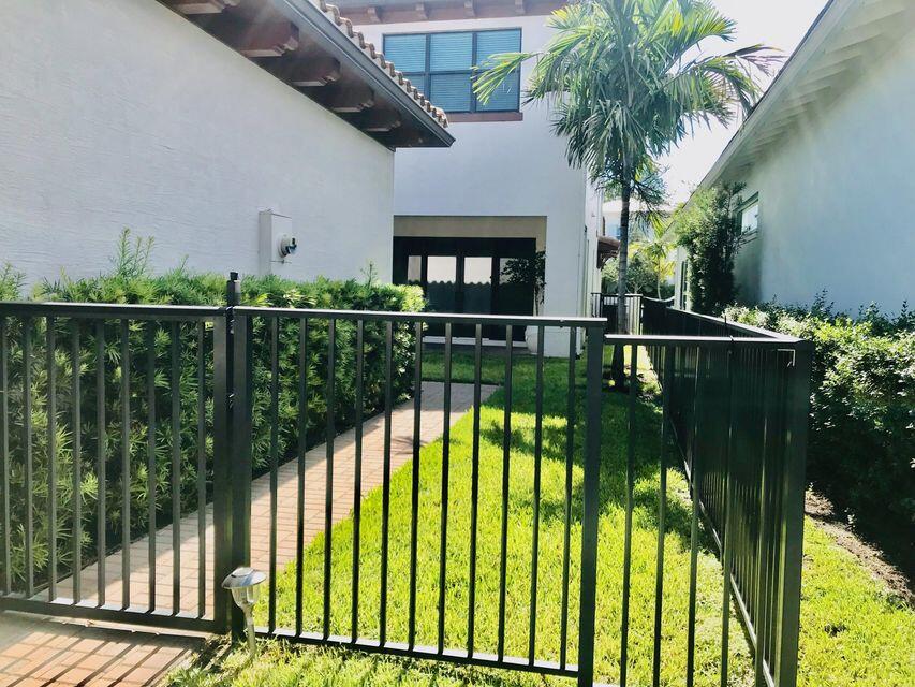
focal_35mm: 28
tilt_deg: -2.5
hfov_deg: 63.4
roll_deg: -1.1
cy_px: 344
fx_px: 740
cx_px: 458
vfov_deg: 49.8
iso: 20
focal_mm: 3.99
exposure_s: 1/1041
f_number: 1.8
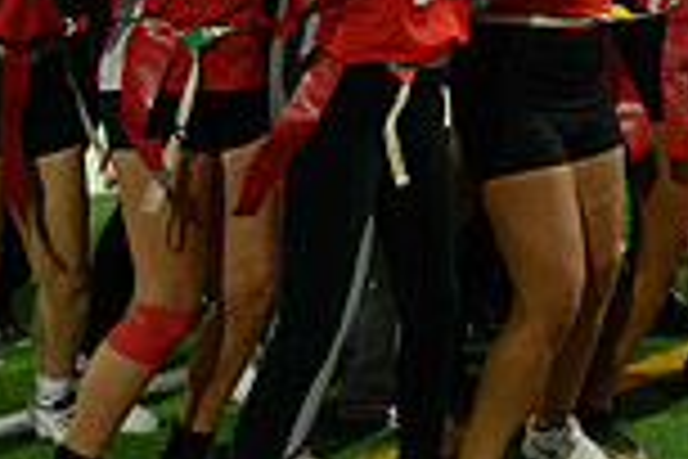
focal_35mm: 121
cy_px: -29
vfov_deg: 11.2
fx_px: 2312
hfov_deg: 16.9
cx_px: 427
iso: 3200
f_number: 2.8
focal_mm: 32
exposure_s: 1/640
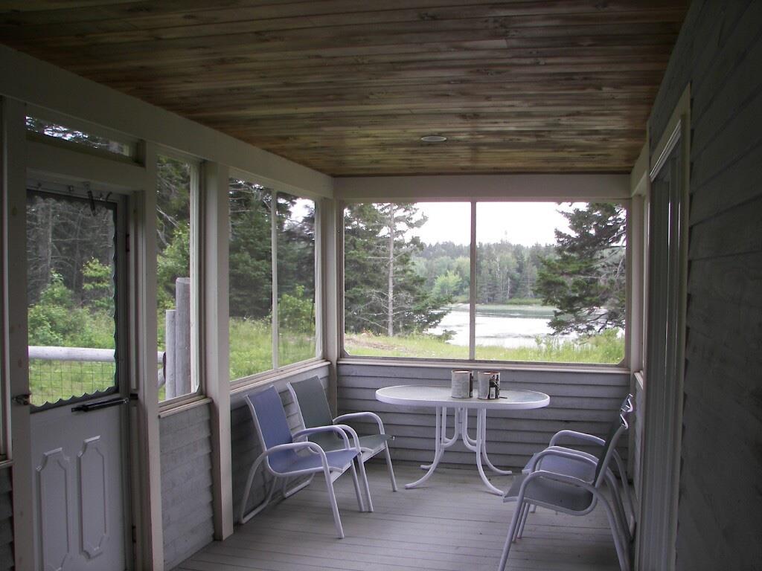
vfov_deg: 39.7
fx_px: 792
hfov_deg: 51.4
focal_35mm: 36
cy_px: 286
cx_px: 381
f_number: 2.8
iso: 50
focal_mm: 6
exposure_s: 1/80
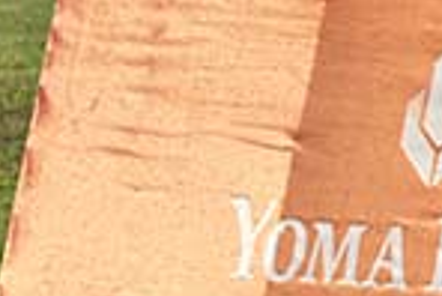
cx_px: 1210
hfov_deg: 2.0
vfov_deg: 1.3
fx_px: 12757
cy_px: -293
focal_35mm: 1038
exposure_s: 1/2500
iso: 2200
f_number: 5.6
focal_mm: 160
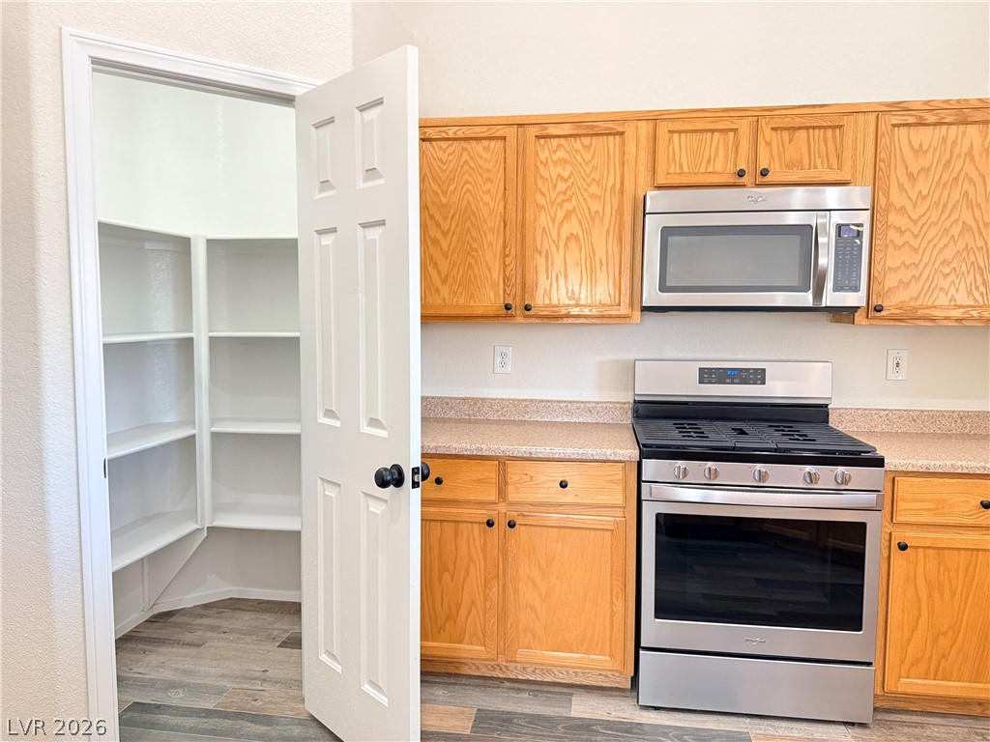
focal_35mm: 24
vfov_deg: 56.8
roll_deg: -0.3
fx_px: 686
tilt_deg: -4.3
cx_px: 495
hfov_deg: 71.6
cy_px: 371
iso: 400
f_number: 1.78
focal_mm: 6.76
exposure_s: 1/60
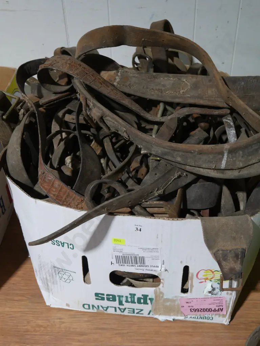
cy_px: 173
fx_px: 401
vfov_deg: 46.8
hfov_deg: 36.0
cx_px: 130
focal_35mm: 40
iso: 500
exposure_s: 1/60
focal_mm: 20
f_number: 4.5
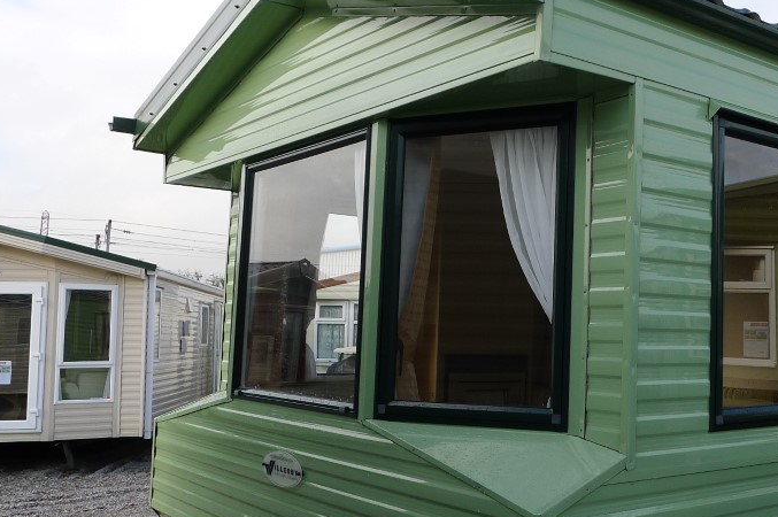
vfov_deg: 32.6
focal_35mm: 41
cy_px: 268
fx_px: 885
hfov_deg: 44.3
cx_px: 659
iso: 80
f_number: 2.8
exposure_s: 1/400
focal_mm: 5.1
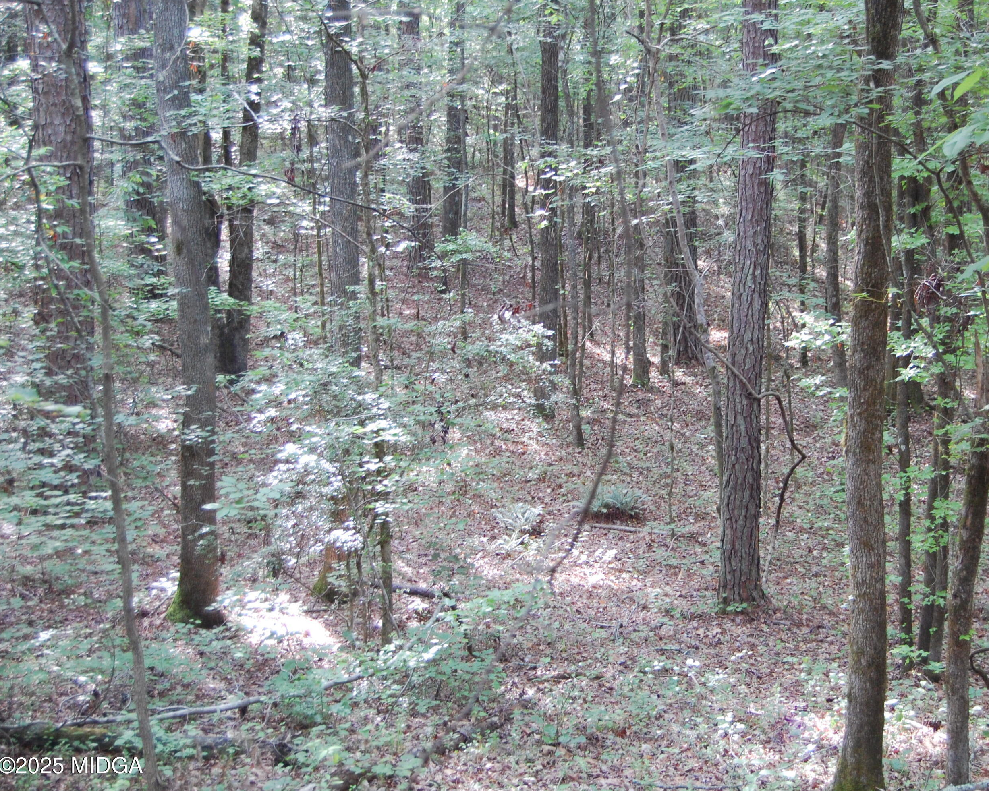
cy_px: 400
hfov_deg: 34.0
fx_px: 1610
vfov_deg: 27.6
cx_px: 601
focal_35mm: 55
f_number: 4.5
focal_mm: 32
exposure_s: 1/30
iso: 800
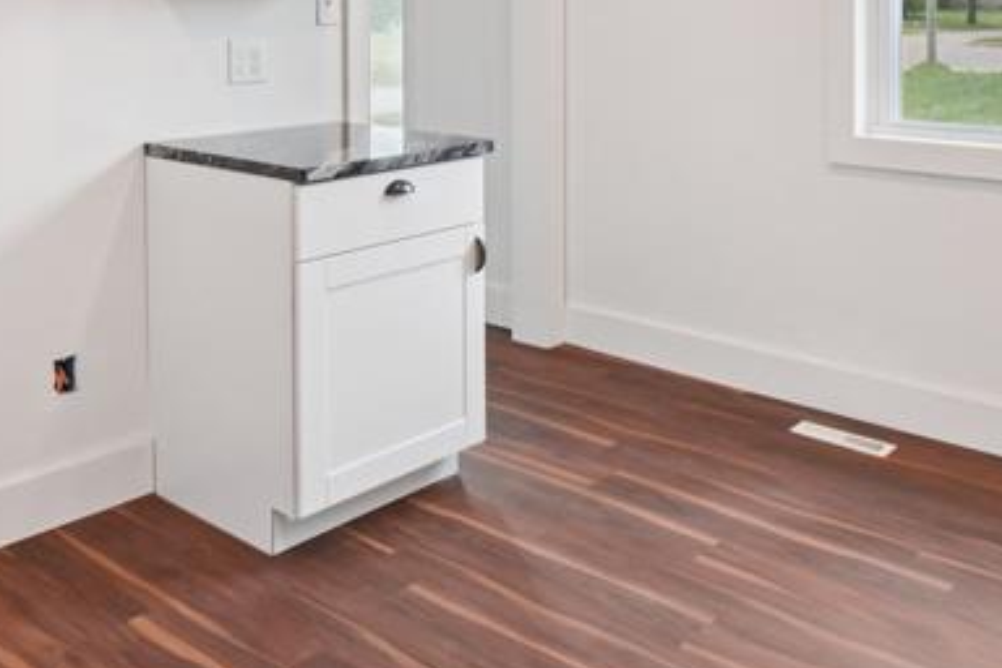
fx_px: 1113
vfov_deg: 31.1
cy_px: 8
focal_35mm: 40
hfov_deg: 48.4
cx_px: 524
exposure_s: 1/30
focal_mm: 10
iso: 400
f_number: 8
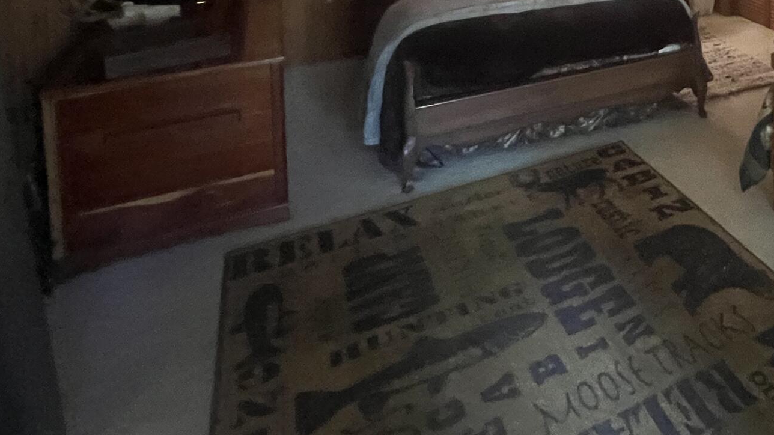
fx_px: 677
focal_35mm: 33
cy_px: -144
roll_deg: +0.8
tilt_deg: -2.6
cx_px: 755
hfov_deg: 49.7
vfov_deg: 28.5
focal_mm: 1.57
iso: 1000
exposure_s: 1/30
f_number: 1.8
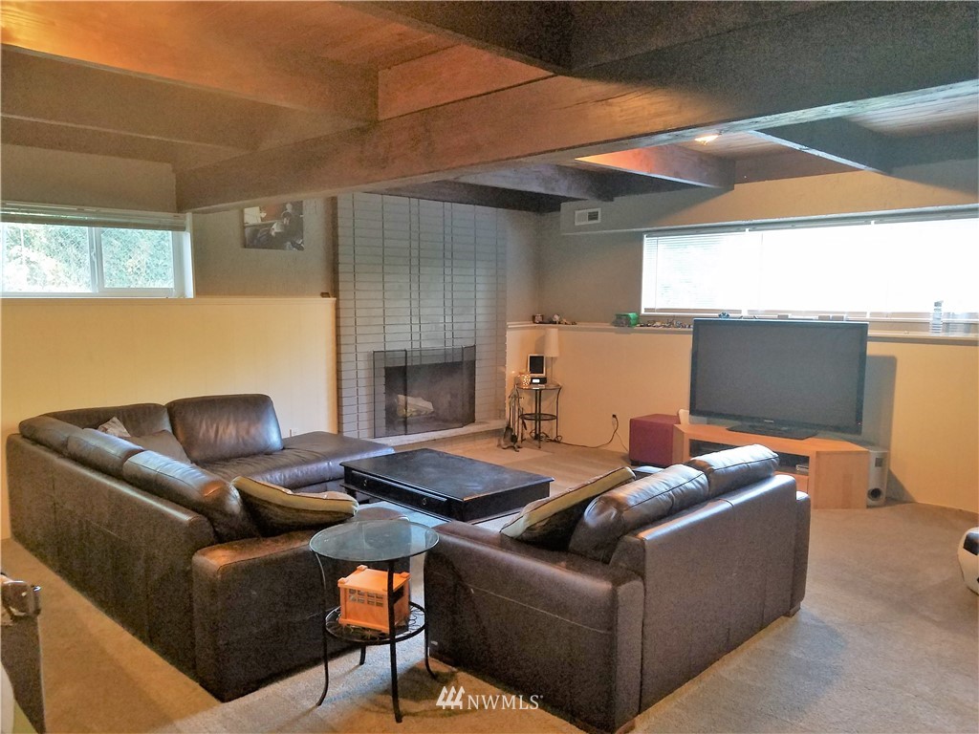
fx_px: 735
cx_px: 490
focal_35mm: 26
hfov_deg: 67.3
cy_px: 367
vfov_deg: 53.1
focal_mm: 4.2
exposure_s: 1/10
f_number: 1.7
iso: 200
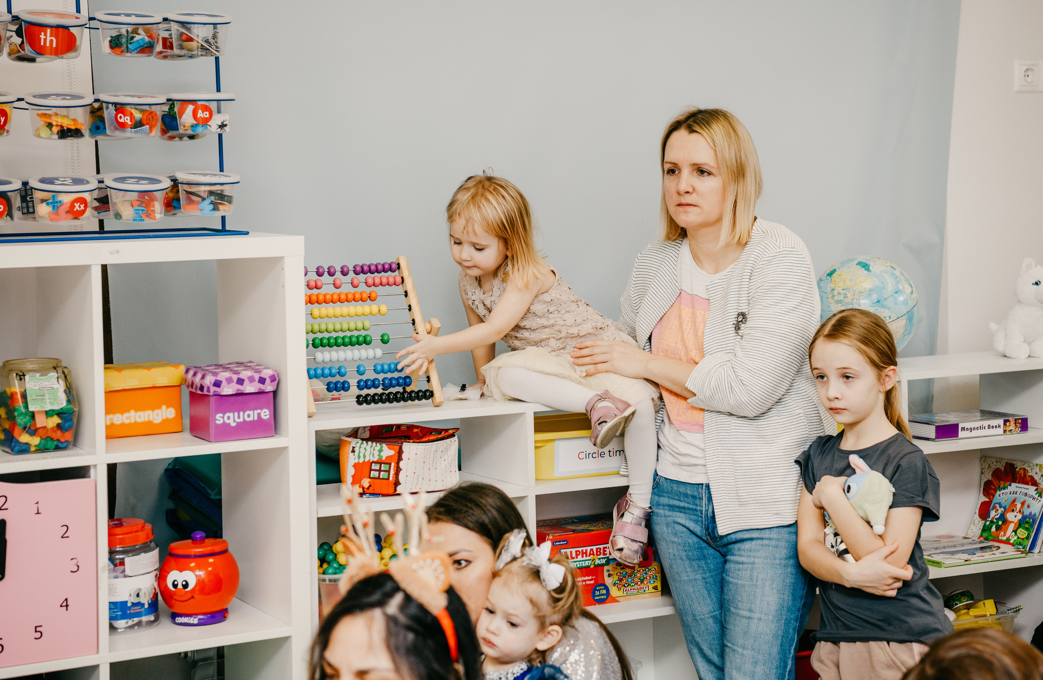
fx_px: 2209
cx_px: 568
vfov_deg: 17.5
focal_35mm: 77
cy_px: 301
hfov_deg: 26.6
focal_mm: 70
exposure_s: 1/160
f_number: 4
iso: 250
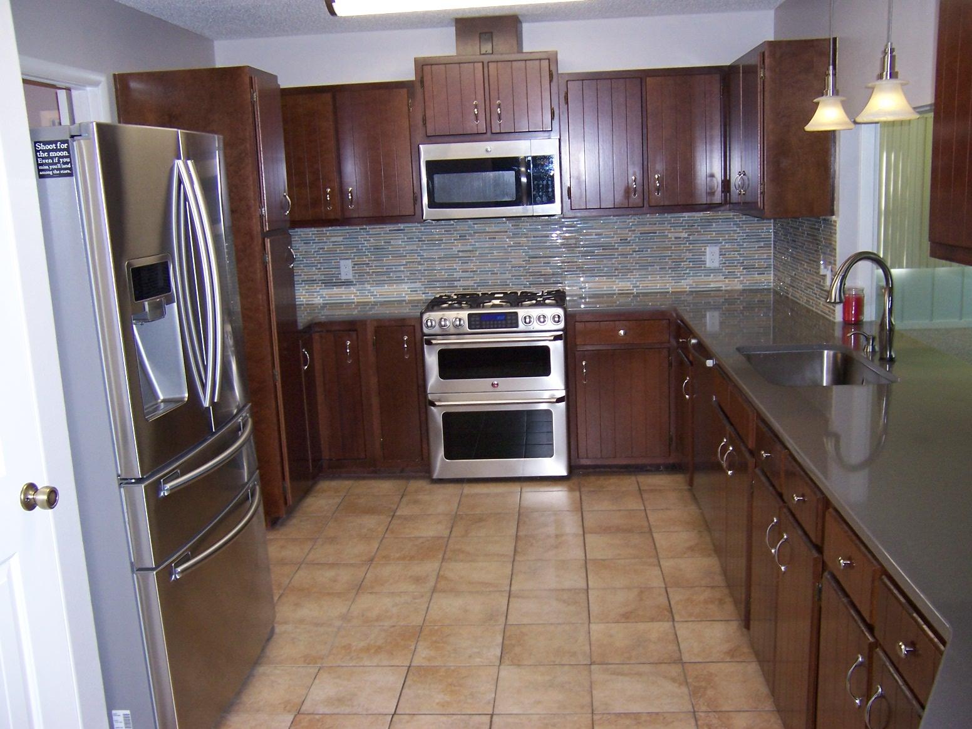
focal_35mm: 33
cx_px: 486
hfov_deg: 55.4
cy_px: 364
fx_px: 927
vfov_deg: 42.9
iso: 140
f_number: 2.8
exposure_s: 1/60
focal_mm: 5.5
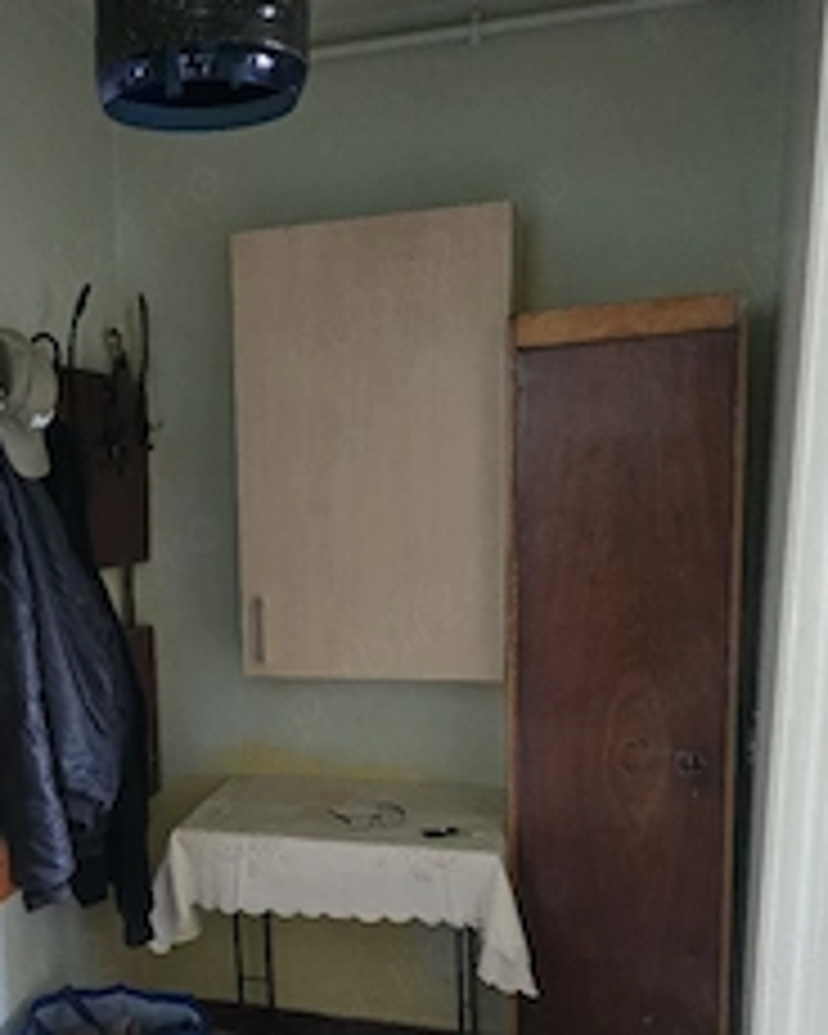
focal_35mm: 39
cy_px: 675
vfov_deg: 46.2
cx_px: 166
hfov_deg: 36.9
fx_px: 1195
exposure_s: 1/101
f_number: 1.7
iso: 1000
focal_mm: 6.3
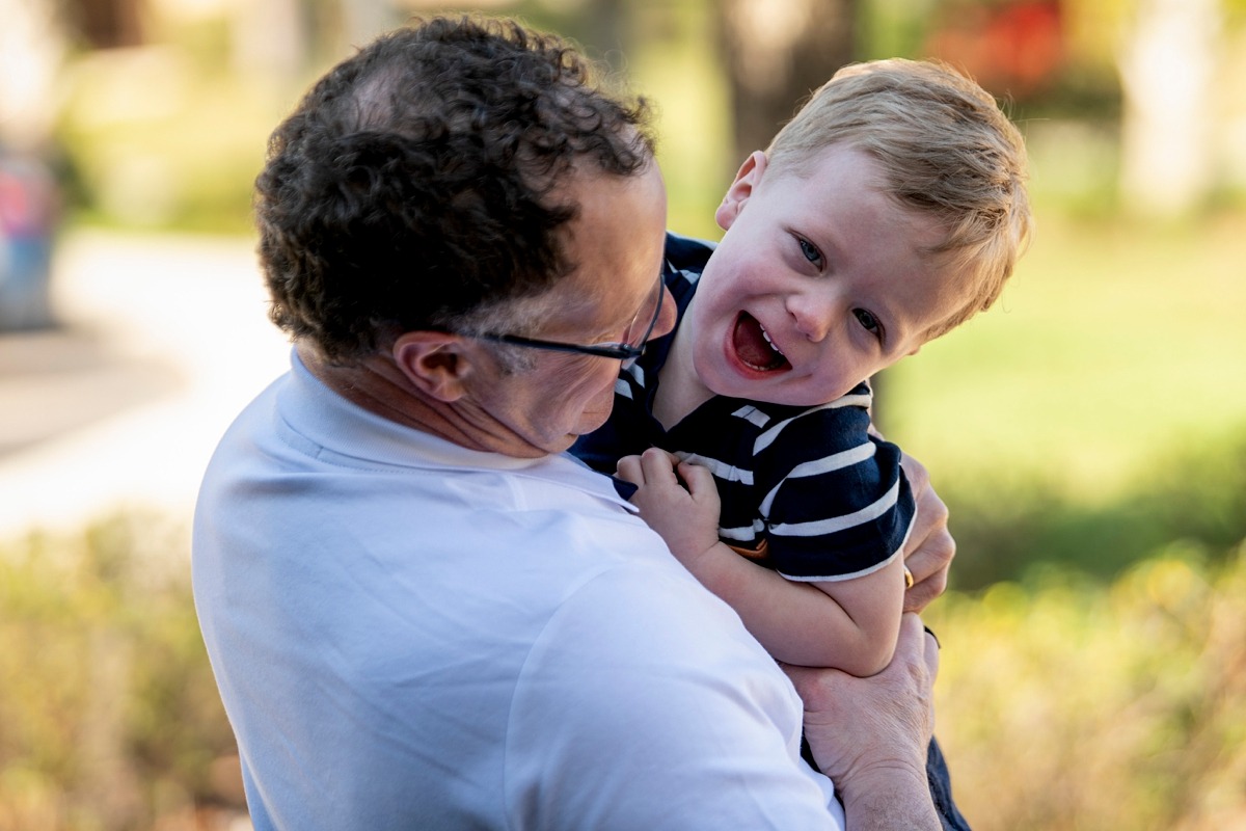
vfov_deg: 10.2
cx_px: 623
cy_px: 416
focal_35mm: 135
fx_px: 4672
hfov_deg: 15.2
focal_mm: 135
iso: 125
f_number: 2.8
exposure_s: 1/500
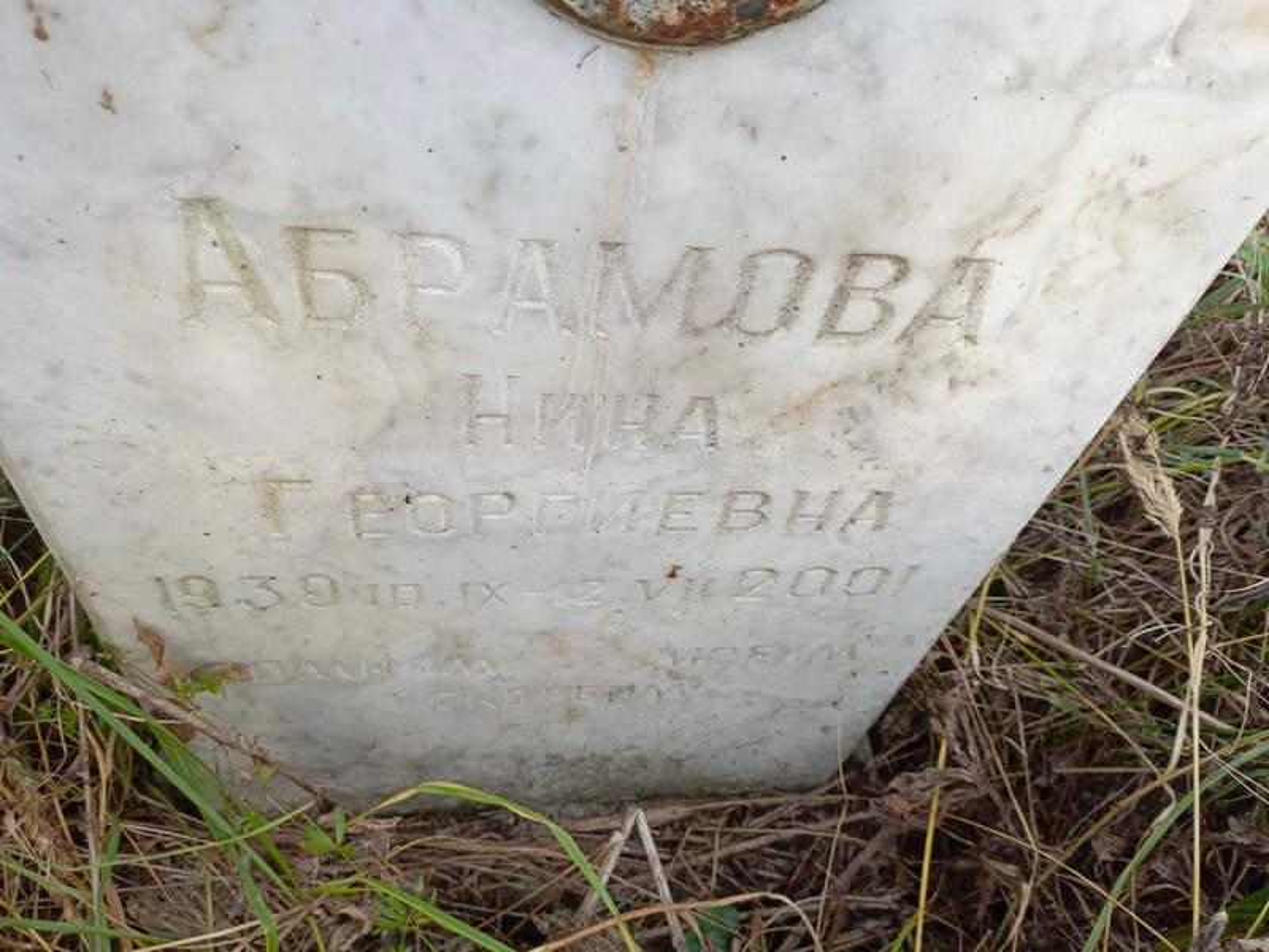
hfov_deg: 69.4
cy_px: 476
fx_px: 916
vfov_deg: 54.9
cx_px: 634
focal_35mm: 25
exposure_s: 1/100
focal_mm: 4.76
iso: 200
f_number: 1.69
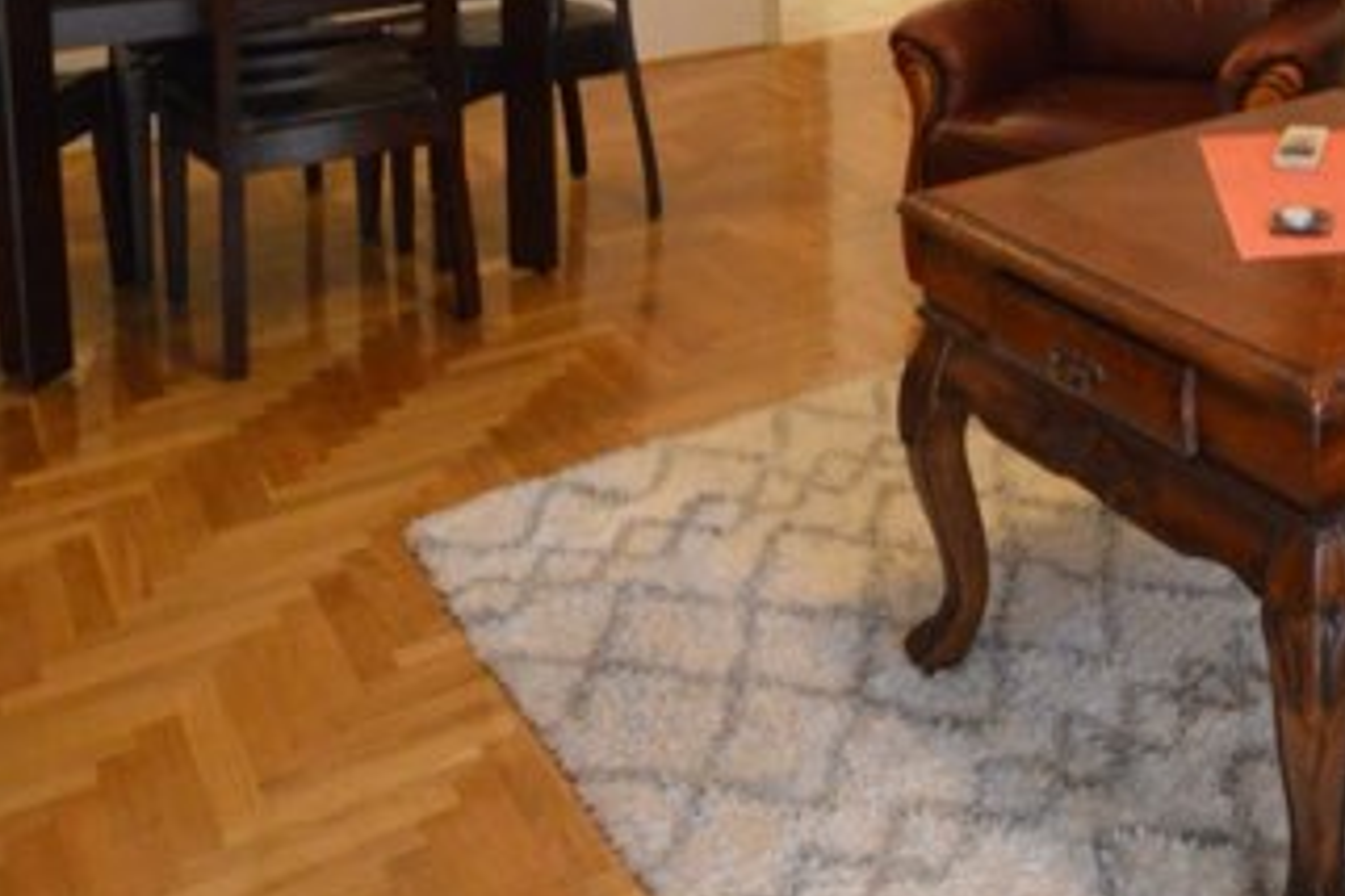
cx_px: 1345
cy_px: -243
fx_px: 1569
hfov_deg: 40.6
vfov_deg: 27.2
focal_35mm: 42
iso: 2500
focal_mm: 10
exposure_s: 1/60
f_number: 3.5
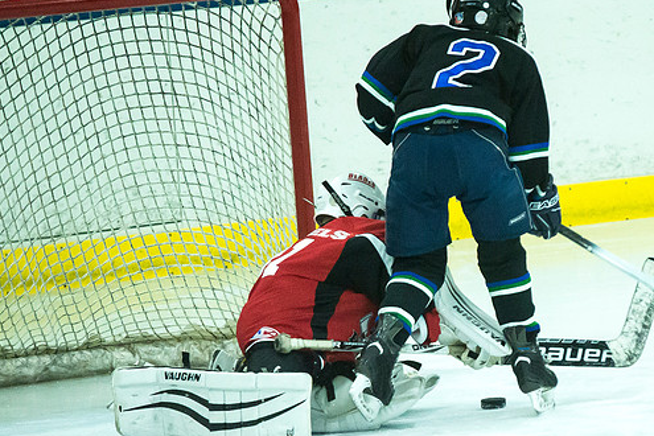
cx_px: 537
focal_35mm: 406
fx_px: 7375
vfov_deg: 3.4
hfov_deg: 5.1
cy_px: 310
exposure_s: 1/800
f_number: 5.6
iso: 6400
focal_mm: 220
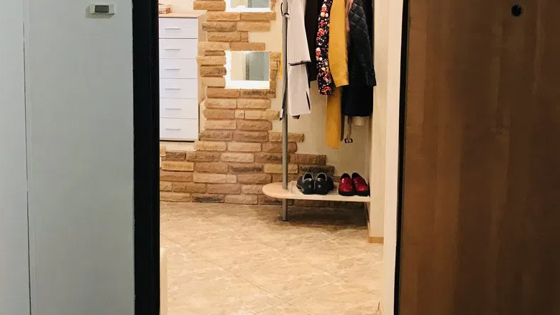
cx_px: 234
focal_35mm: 47
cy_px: 55
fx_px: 698
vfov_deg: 24.9
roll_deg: +0.6
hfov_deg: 43.6
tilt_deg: -4.2
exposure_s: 1/17
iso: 80
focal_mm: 3.99
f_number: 1.8
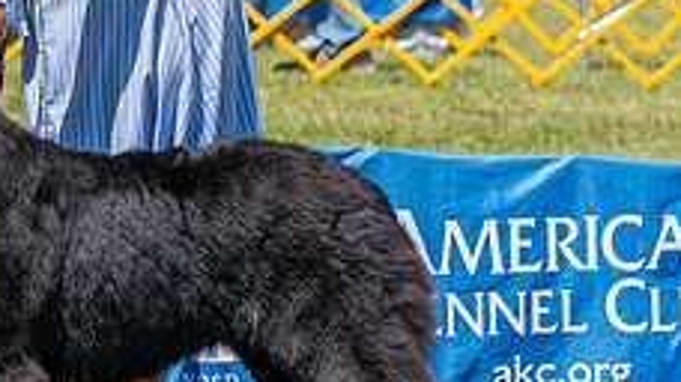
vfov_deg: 2.2
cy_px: 63
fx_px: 10017
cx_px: -157
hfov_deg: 3.9
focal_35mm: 555
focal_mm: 179
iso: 160
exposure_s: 1/640
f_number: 6.3
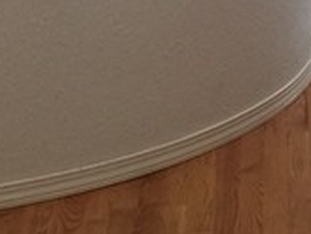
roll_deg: +0.3
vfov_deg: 7.9
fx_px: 1626
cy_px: -215
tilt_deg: -10.7
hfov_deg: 10.4
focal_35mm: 181
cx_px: 520
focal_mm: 4.15
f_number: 2.2
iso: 50
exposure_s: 1/15
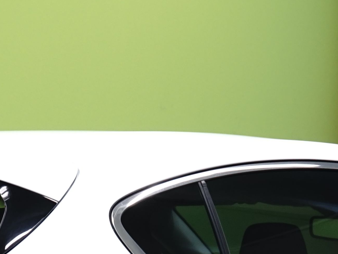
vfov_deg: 4.7
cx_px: 173
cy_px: 330
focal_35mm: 312
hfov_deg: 6.3
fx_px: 3047
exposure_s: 1/6
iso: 500
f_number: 9
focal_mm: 70
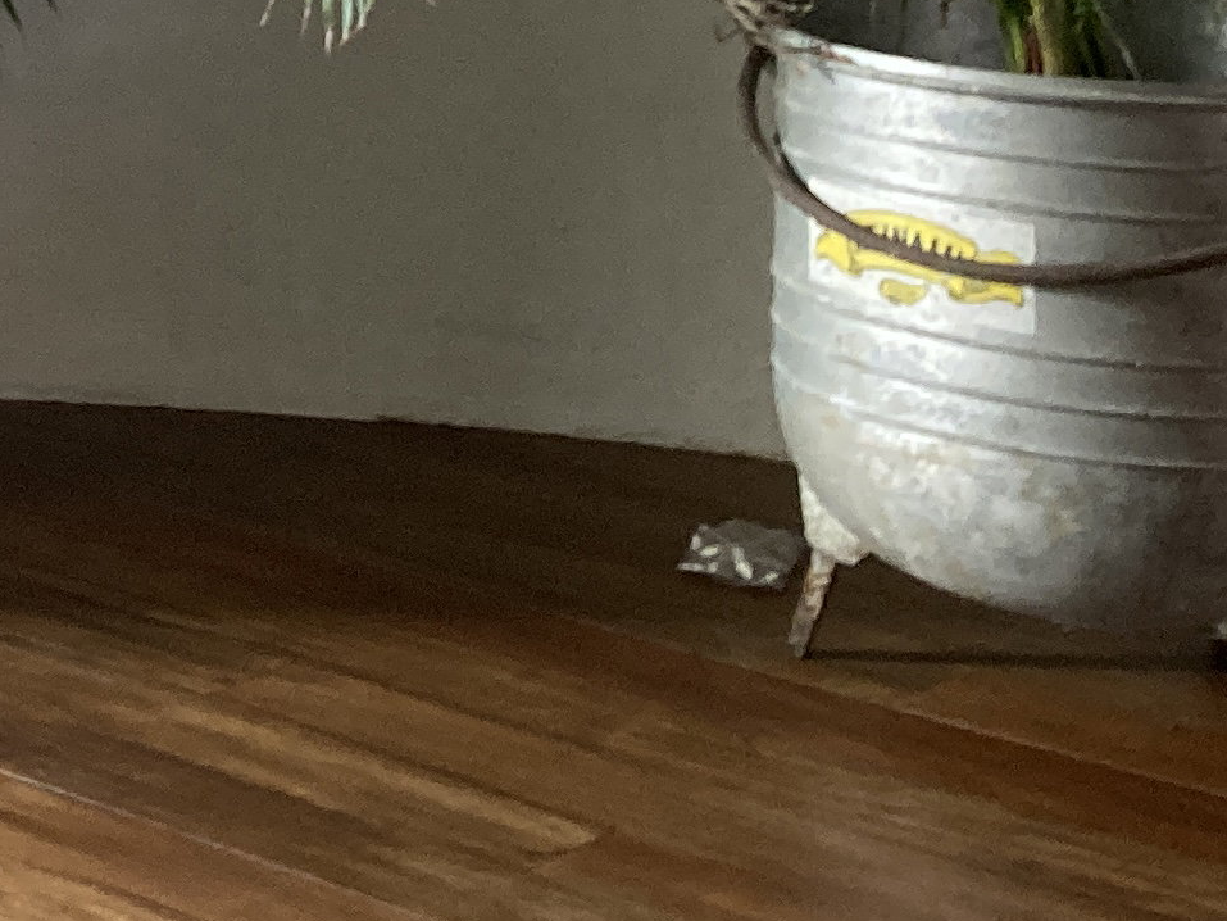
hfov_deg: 14.4
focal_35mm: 118
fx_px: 4183
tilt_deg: +2.4
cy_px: -890
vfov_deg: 11.4
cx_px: -1069
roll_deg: +0.2
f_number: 1.8
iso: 64
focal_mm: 3.99
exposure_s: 1/50
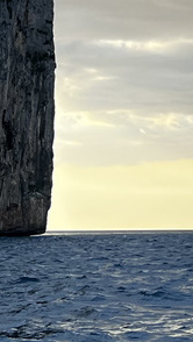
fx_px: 1397
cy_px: 15
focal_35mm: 154
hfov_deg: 7.7
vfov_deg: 13.8
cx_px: 324
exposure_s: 1/1431
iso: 50
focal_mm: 5.7
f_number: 1.5
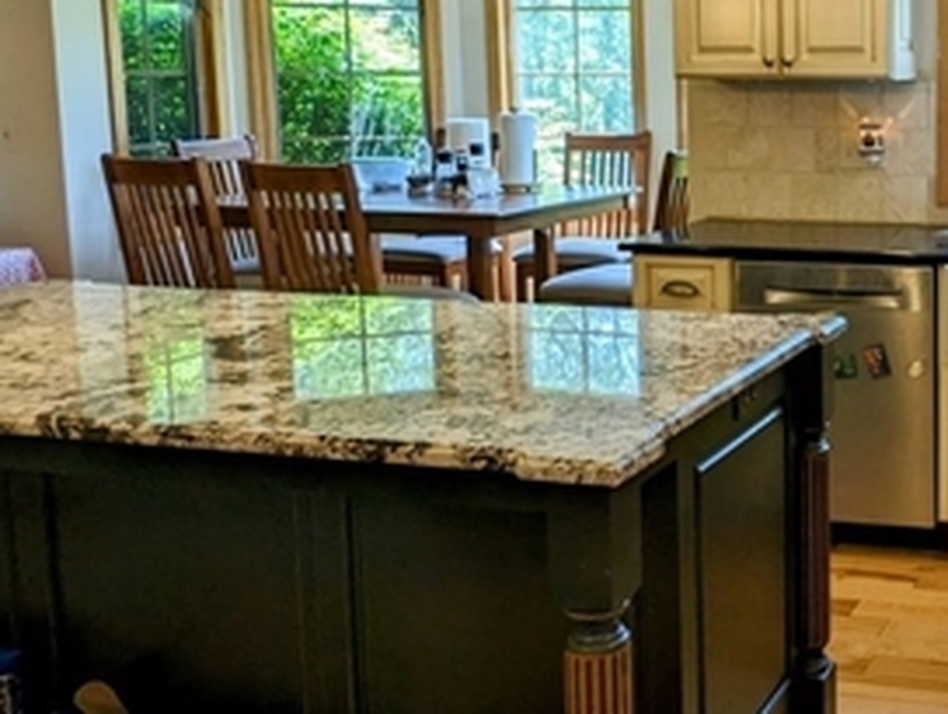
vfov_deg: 32.0
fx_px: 1235
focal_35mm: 45
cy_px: 226
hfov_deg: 36.8
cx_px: 986
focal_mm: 2.23
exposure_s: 1/137
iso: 40
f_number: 1.95
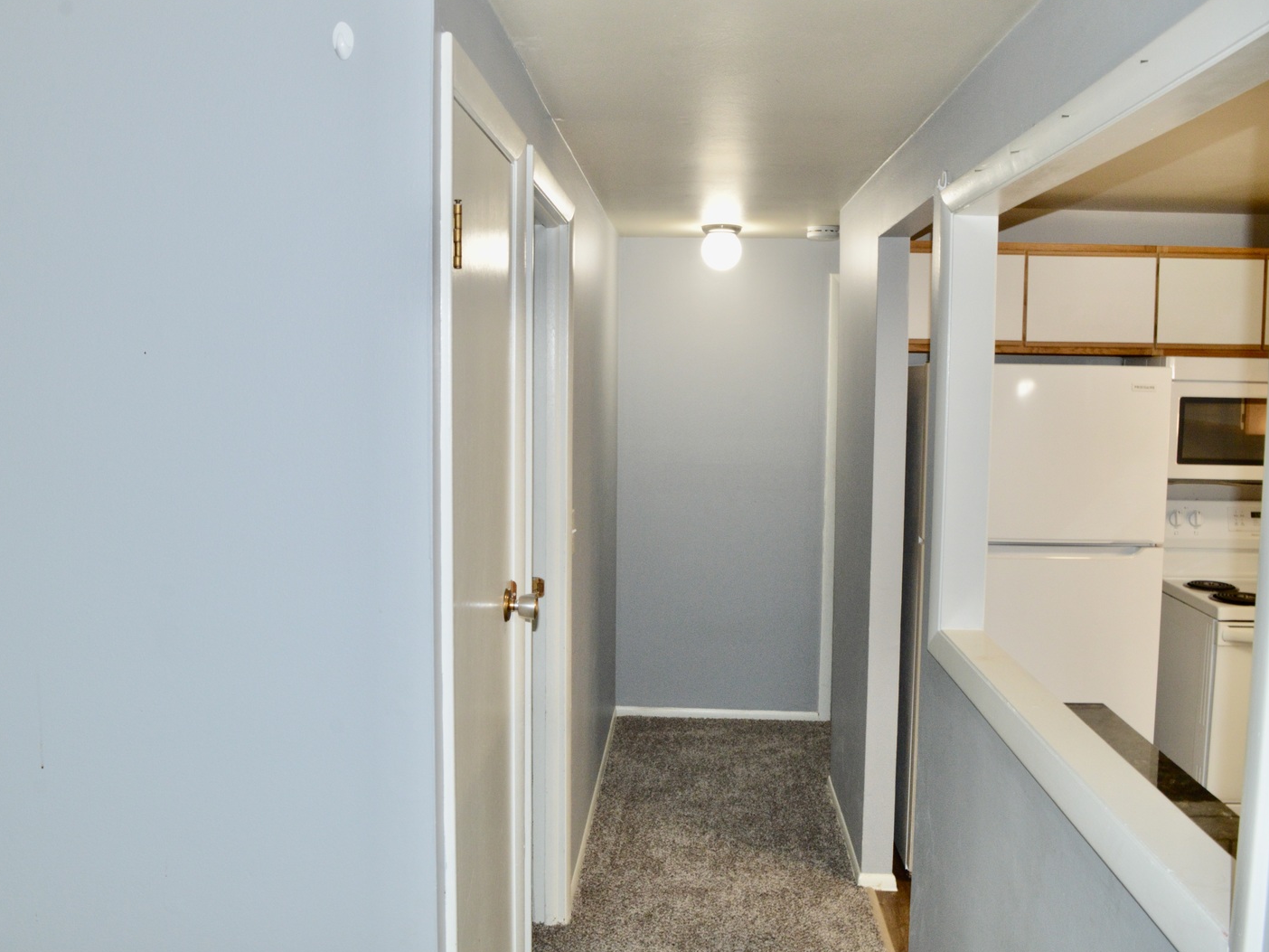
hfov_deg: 60.0
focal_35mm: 30
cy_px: 476
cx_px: 626
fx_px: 1100
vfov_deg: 46.8
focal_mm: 18
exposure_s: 1/15
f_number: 13
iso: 800
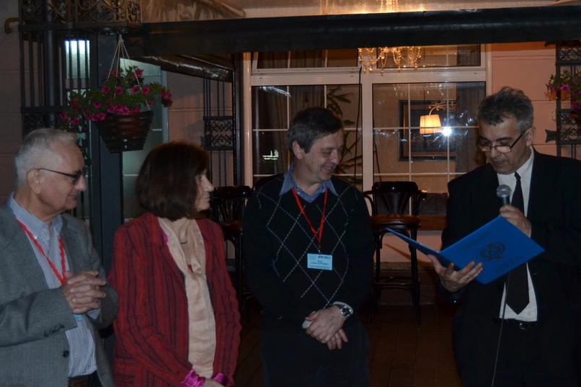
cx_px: 312
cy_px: 210
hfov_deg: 30.1
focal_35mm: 67
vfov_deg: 20.3
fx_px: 1081
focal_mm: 30
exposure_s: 1/60
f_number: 4.2
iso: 800
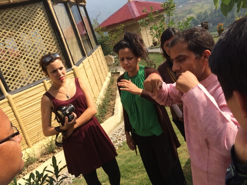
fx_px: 257
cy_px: 91
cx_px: 139
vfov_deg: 39.7
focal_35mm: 36
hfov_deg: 51.2
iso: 32
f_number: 2.2
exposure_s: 1/1244
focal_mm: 4.12
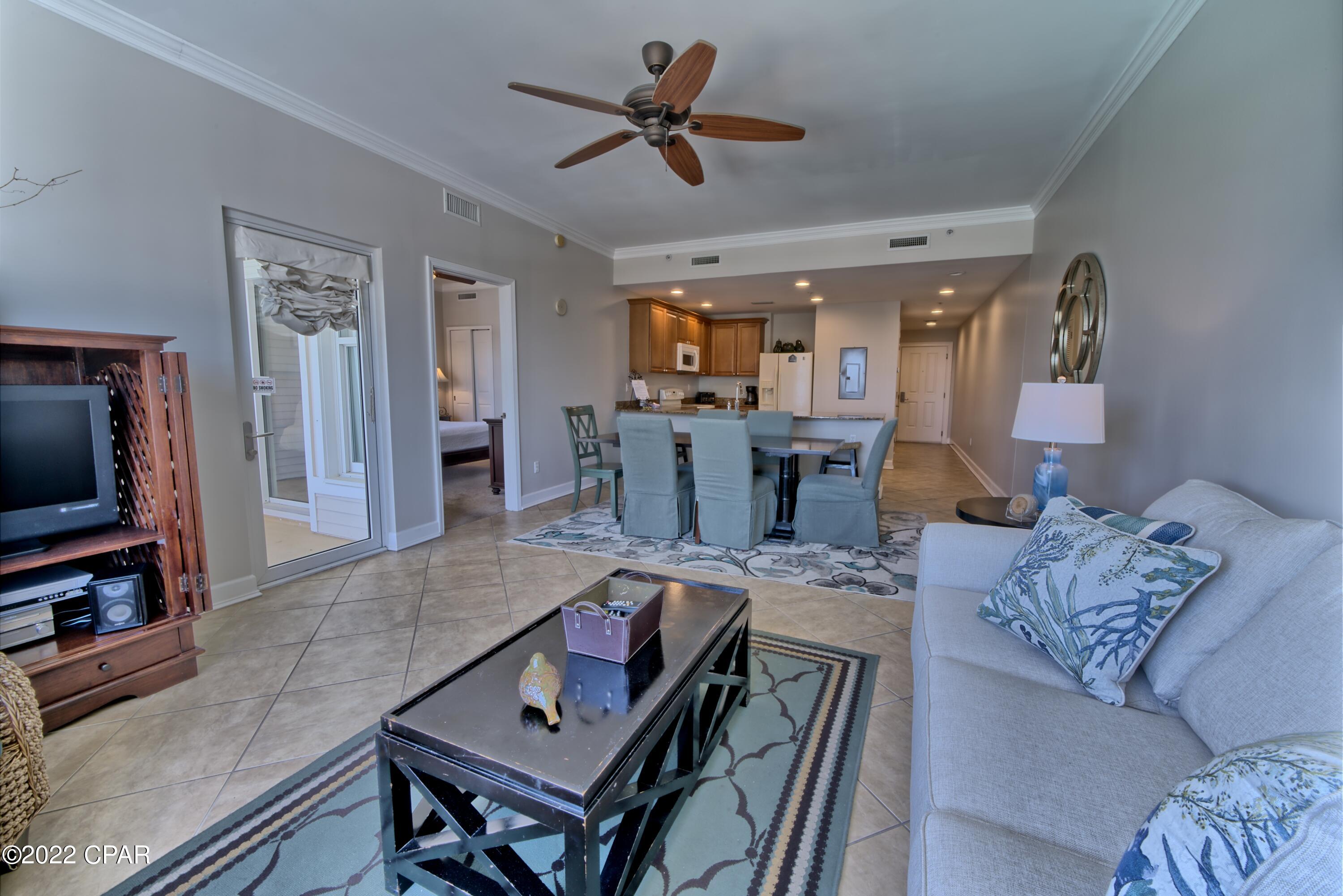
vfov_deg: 81.2
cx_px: 672
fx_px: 522
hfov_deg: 104.2
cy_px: 448
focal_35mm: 14
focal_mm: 14
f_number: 19
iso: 200
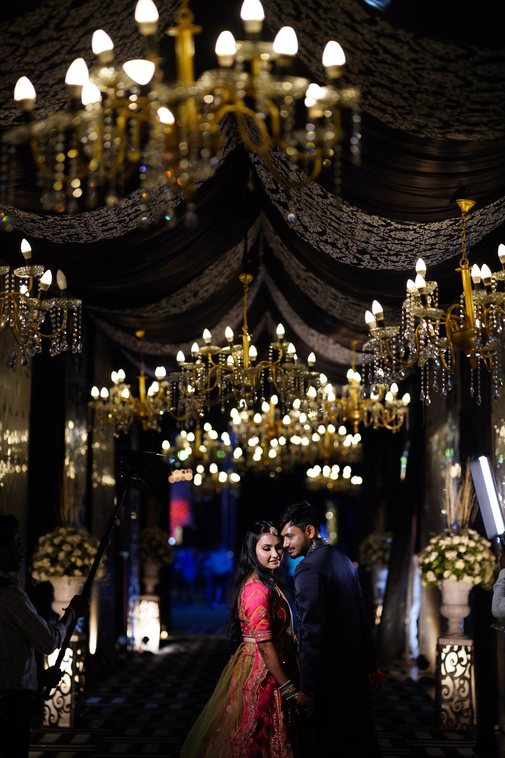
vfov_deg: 23.9
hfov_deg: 16.1
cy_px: 379
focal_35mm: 85
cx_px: 252
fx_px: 1788
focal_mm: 85
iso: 400
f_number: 2
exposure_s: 1/320
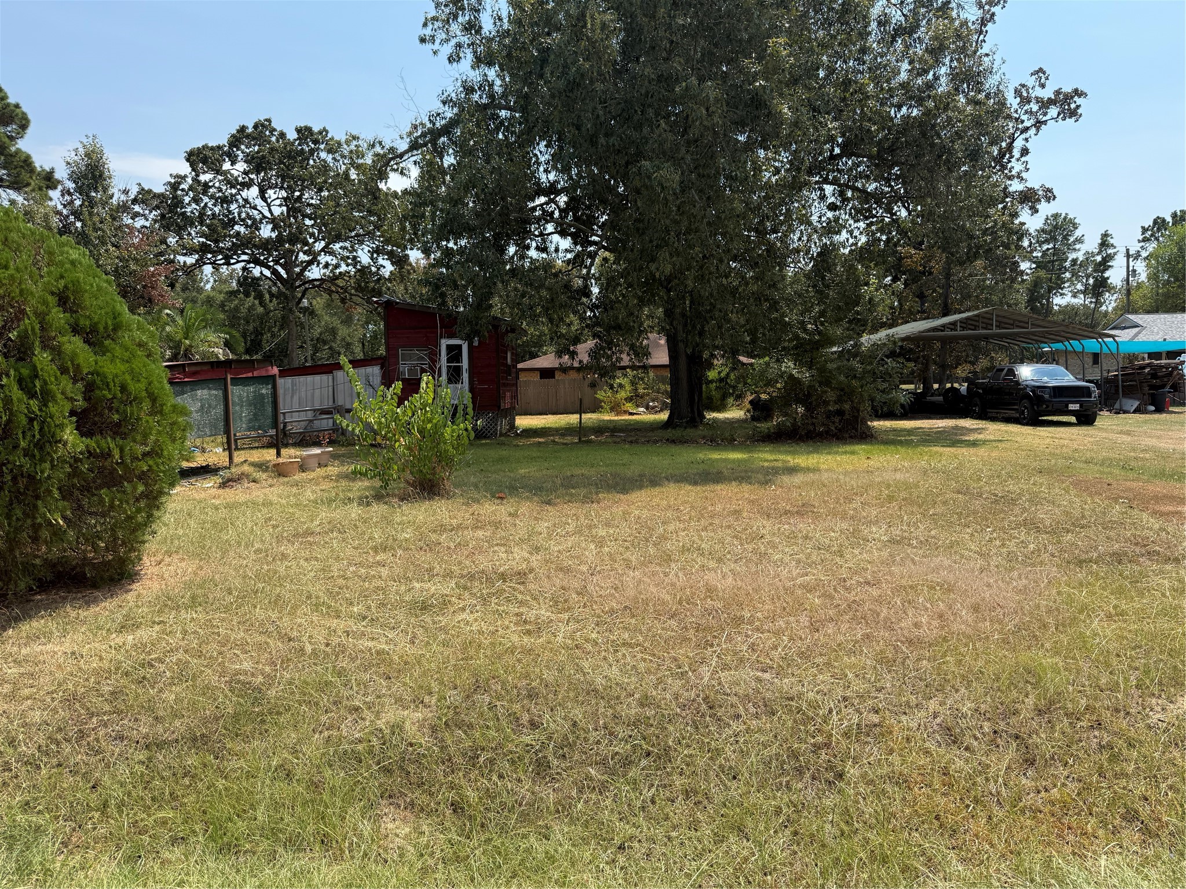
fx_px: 822
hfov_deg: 71.6
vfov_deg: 56.8
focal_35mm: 24
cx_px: 593
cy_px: 444
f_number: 1.78
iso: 100
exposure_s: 1/3759
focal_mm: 6.76
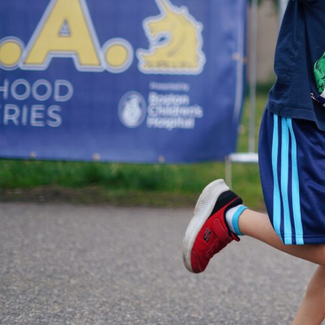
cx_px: 394
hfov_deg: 15.5
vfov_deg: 16.0
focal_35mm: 108
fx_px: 1147
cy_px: 51
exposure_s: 1/5000
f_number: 1.8
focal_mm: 50
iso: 125
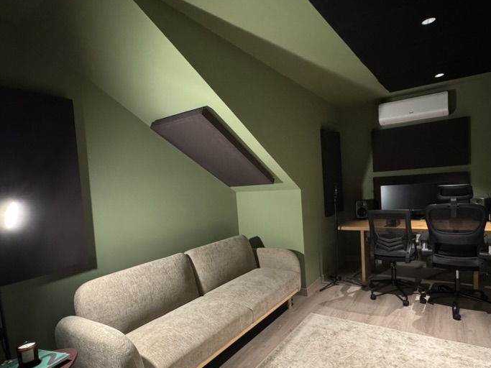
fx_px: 298
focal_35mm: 21
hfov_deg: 78.9
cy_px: 211
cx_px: 265
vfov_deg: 63.1
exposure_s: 1/33
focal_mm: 2.22
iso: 1000
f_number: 2.2
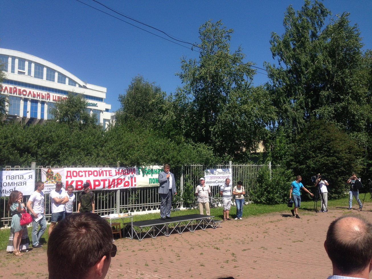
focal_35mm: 33
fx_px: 355
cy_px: 140
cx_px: 186
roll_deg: -1.1
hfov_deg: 55.3
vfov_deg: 43.0
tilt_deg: +2.7
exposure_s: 1/1642
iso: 50
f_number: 2.4
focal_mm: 4.12
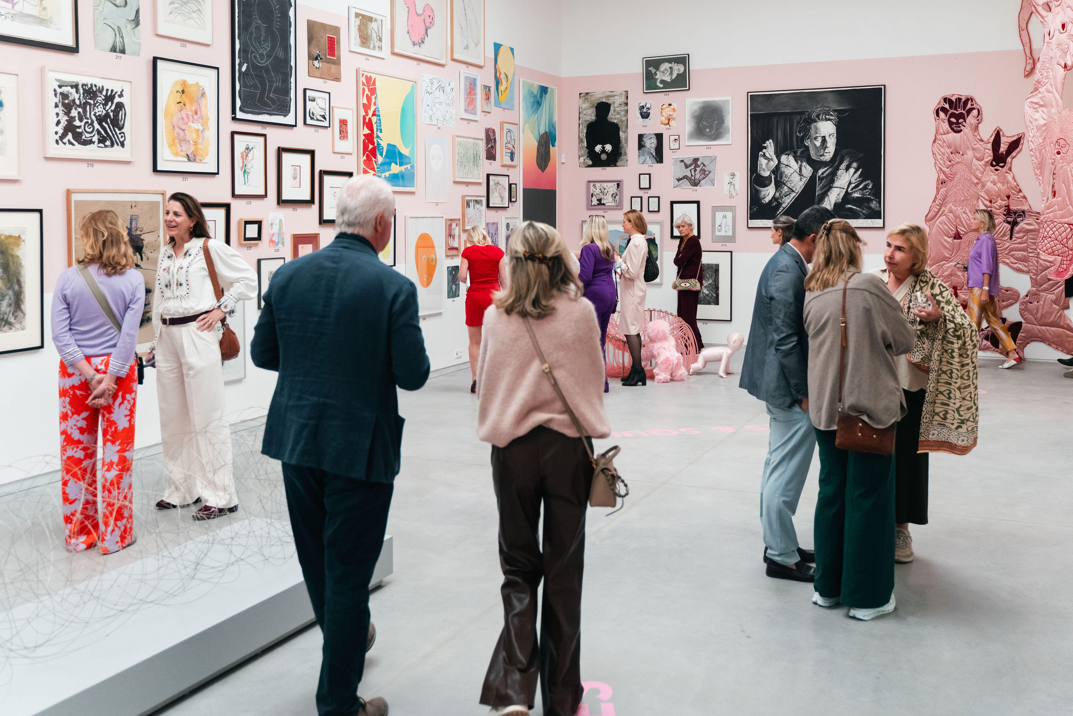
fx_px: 1077
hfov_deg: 52.9
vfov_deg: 36.5
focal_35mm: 36
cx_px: 536
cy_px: 254
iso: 2000
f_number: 2.8
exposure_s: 1/160
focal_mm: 28
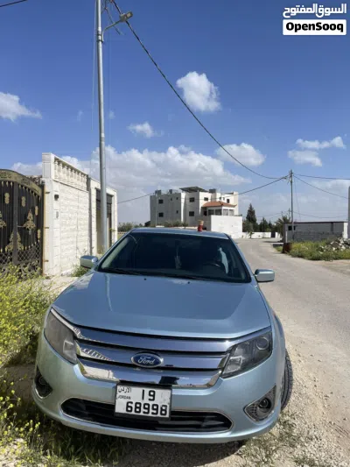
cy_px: 234
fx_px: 337
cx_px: 175
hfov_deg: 54.9
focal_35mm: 25
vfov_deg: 69.4
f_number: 1.6
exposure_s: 1/4525
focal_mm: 5.1
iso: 32
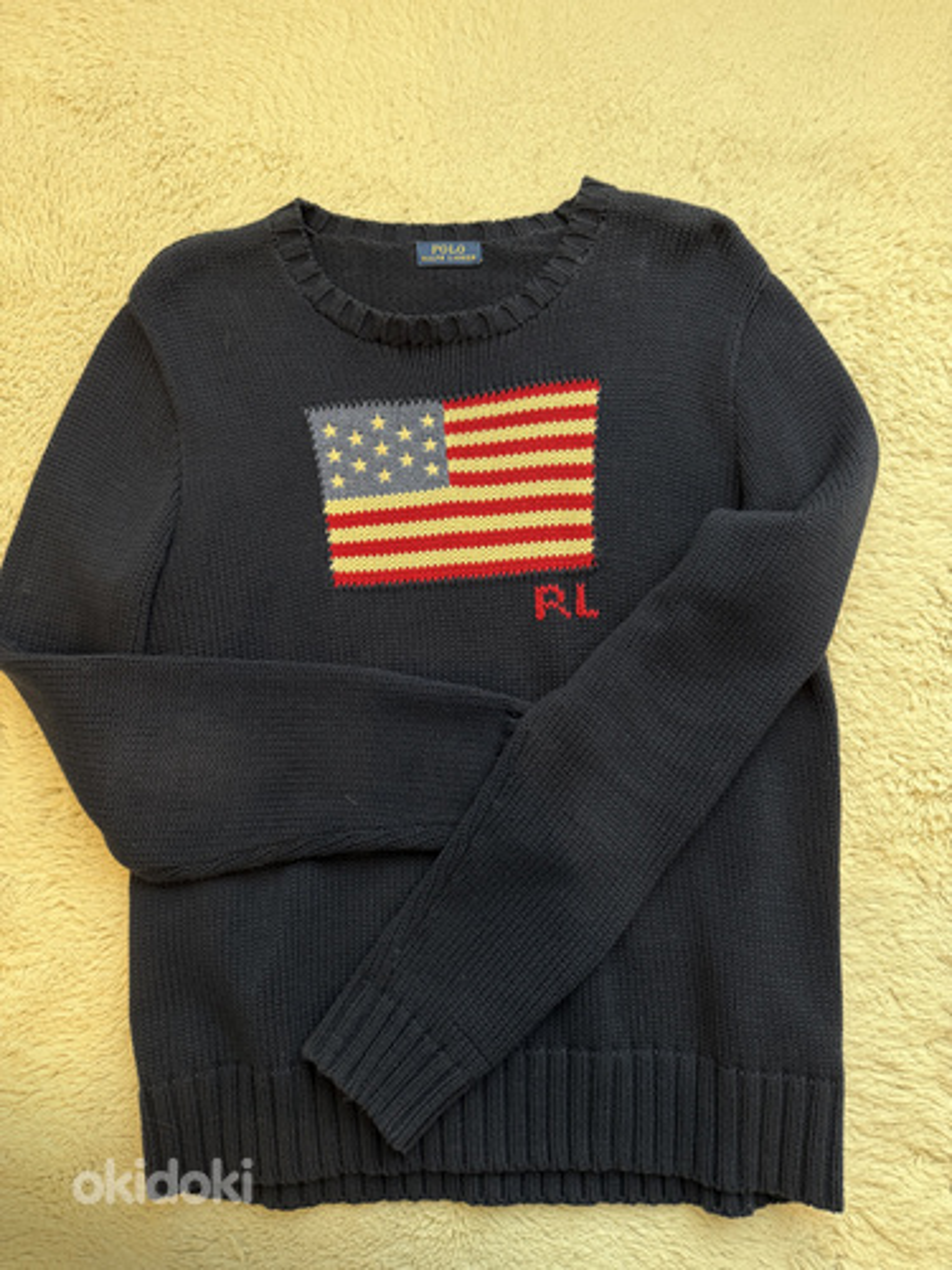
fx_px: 880
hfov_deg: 56.8
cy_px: 635
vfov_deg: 71.6
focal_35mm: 24
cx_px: 476
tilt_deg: -84.8
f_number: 1.78
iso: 160
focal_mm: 6.76
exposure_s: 1/50
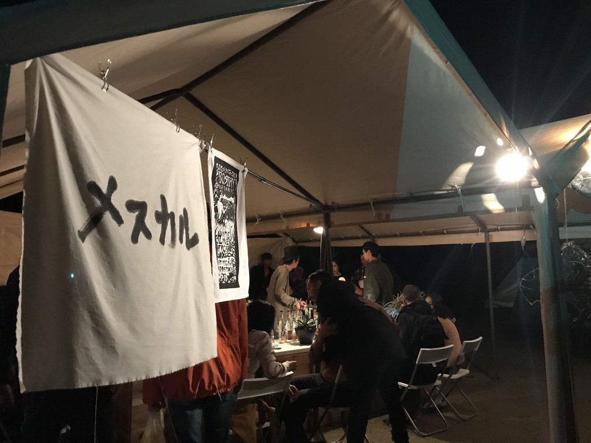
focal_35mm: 28
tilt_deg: +5.8
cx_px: 296
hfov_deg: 63.4
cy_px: 222
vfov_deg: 49.7
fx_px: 478
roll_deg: -0.2
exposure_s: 1/5
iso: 100
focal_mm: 3.99
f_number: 1.8
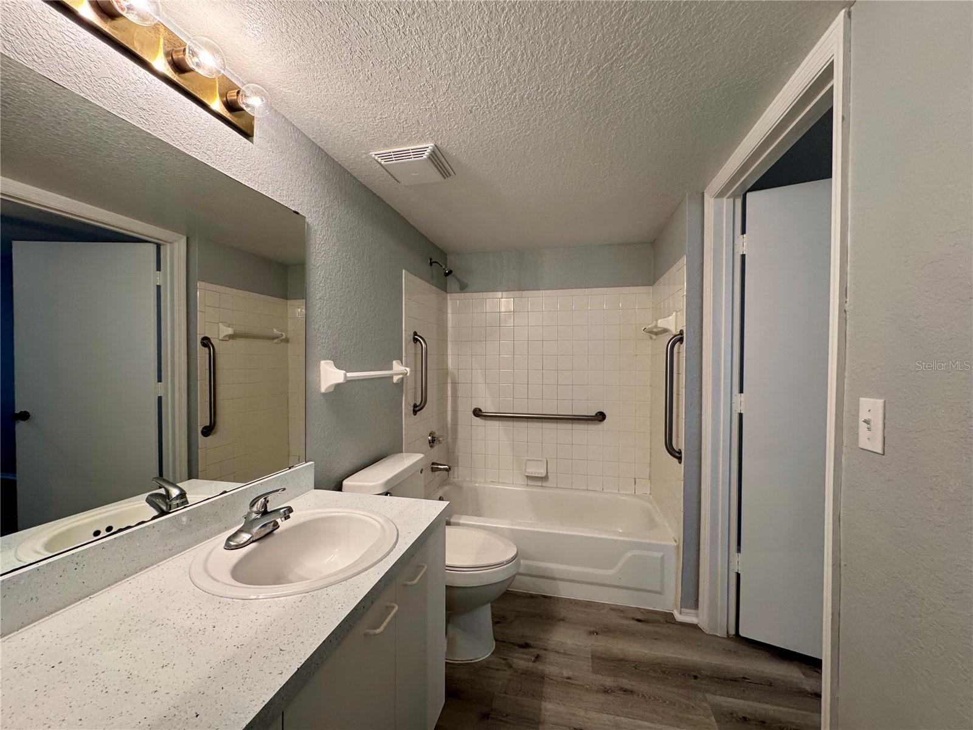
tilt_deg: -1.1
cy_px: 365
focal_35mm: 14
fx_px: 394
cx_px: 486
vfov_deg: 85.7
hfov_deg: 102.1
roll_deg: +0.0
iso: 200
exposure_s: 1/120
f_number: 2.2
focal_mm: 2.22
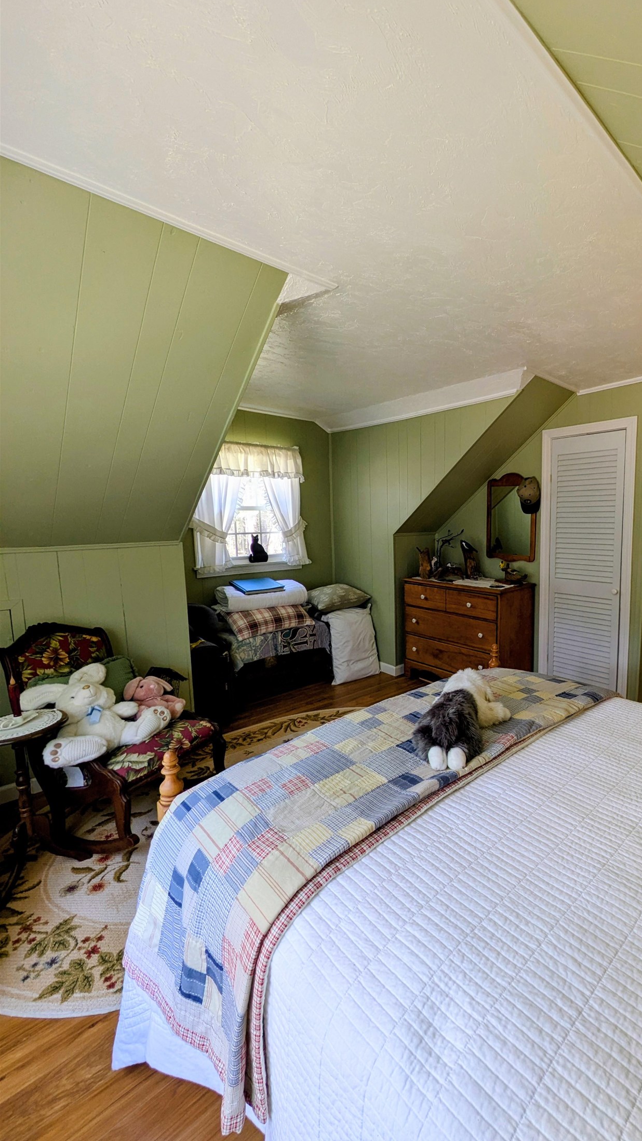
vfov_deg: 99.4
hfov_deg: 64.6
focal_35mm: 16
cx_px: 449
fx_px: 484
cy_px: 570
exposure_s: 1/60
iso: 67
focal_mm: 1.83
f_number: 2.2
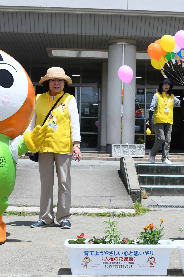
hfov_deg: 19.1
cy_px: 106
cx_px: 123
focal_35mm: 71
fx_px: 544
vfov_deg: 28.4
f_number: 7.1
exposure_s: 1/500
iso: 100
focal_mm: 21
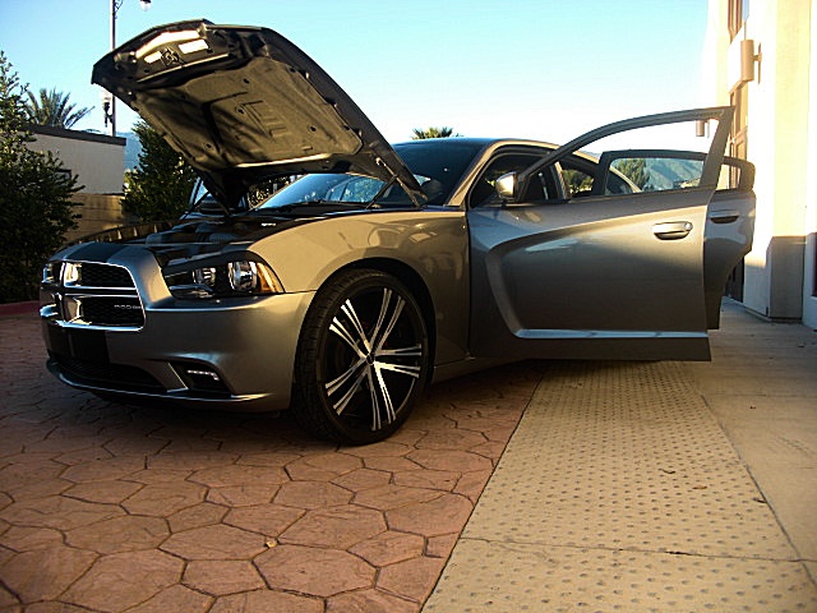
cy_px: 306
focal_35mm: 36
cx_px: 408
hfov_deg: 51.4
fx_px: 850
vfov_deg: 39.7
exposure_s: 1/125
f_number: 2.8
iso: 50
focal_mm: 6.3
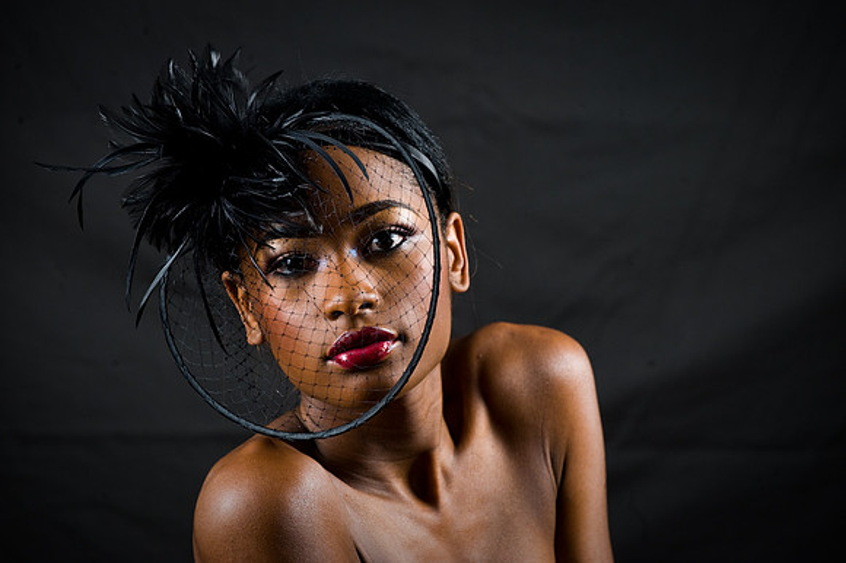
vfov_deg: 8.6
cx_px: 423
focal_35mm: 160
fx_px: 3758
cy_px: 282
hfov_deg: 12.8
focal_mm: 160
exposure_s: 1/125
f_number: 5.6
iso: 320
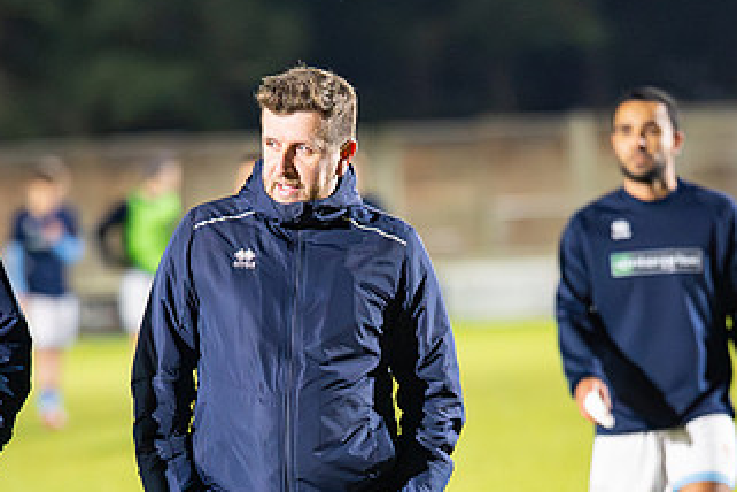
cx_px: 362
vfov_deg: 4.8
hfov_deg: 7.3
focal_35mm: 284
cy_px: 483
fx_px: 5814
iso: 8000
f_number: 1.8
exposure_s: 1/1250
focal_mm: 135
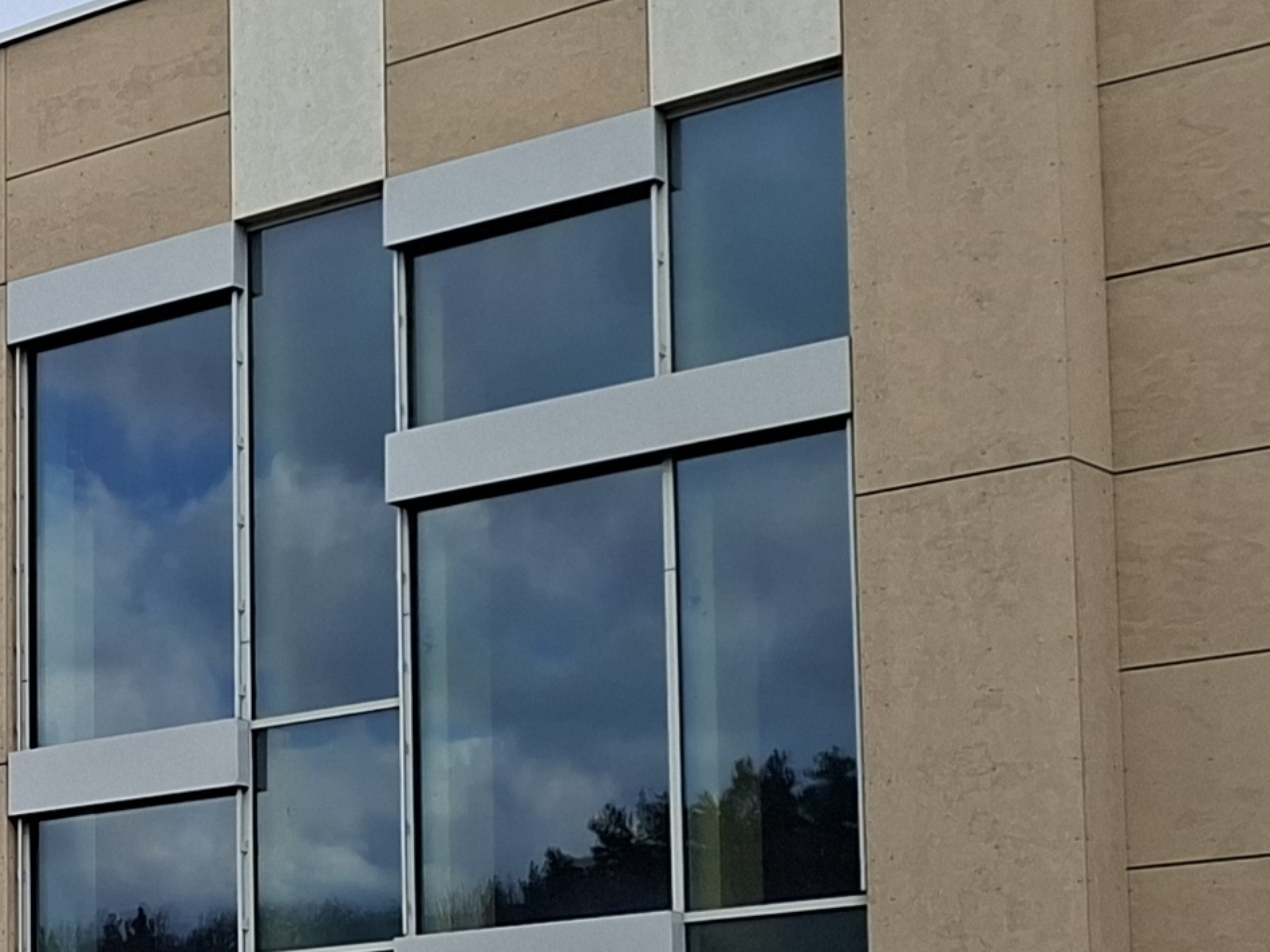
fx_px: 3559
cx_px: -1040
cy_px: 1095
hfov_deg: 16.7
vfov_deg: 14.8
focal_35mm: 97
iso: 50
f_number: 1.8
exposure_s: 1/1364
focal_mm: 5.54
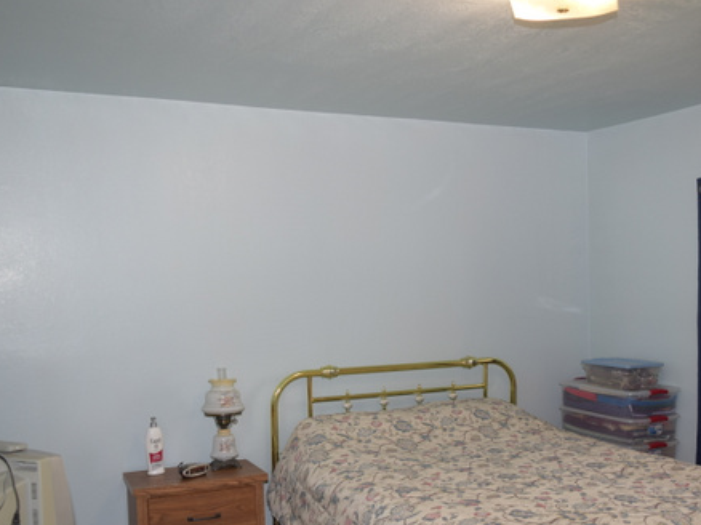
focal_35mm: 38
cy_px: 341
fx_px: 769
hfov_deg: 48.9
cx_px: 400
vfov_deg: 37.4
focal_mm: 18
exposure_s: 1/60
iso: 250
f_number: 4
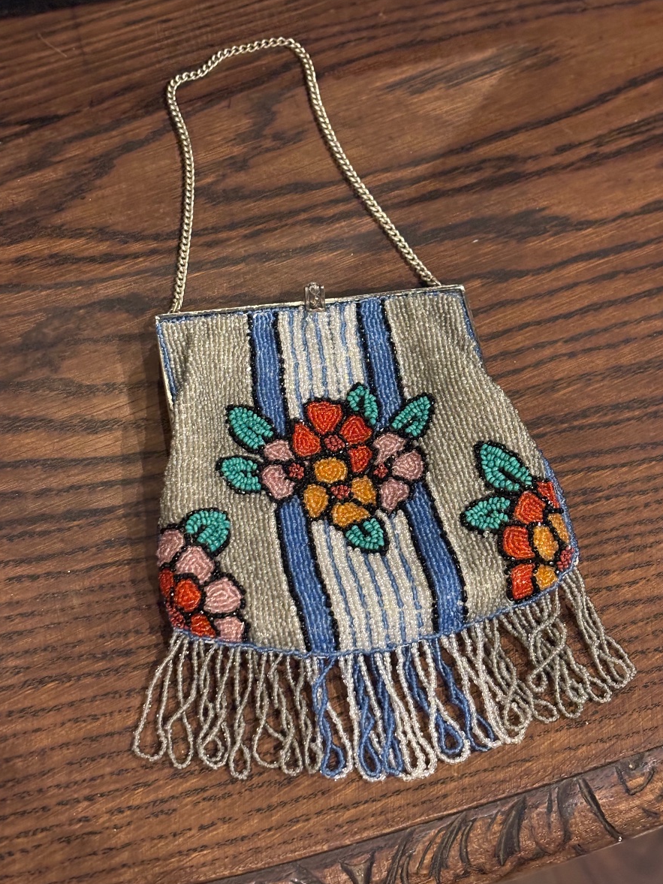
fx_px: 1353
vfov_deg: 36.2
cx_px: 327
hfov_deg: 27.5
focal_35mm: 53
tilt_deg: -60.0
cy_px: 448
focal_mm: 5.96
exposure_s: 1/20
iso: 400
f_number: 1.6
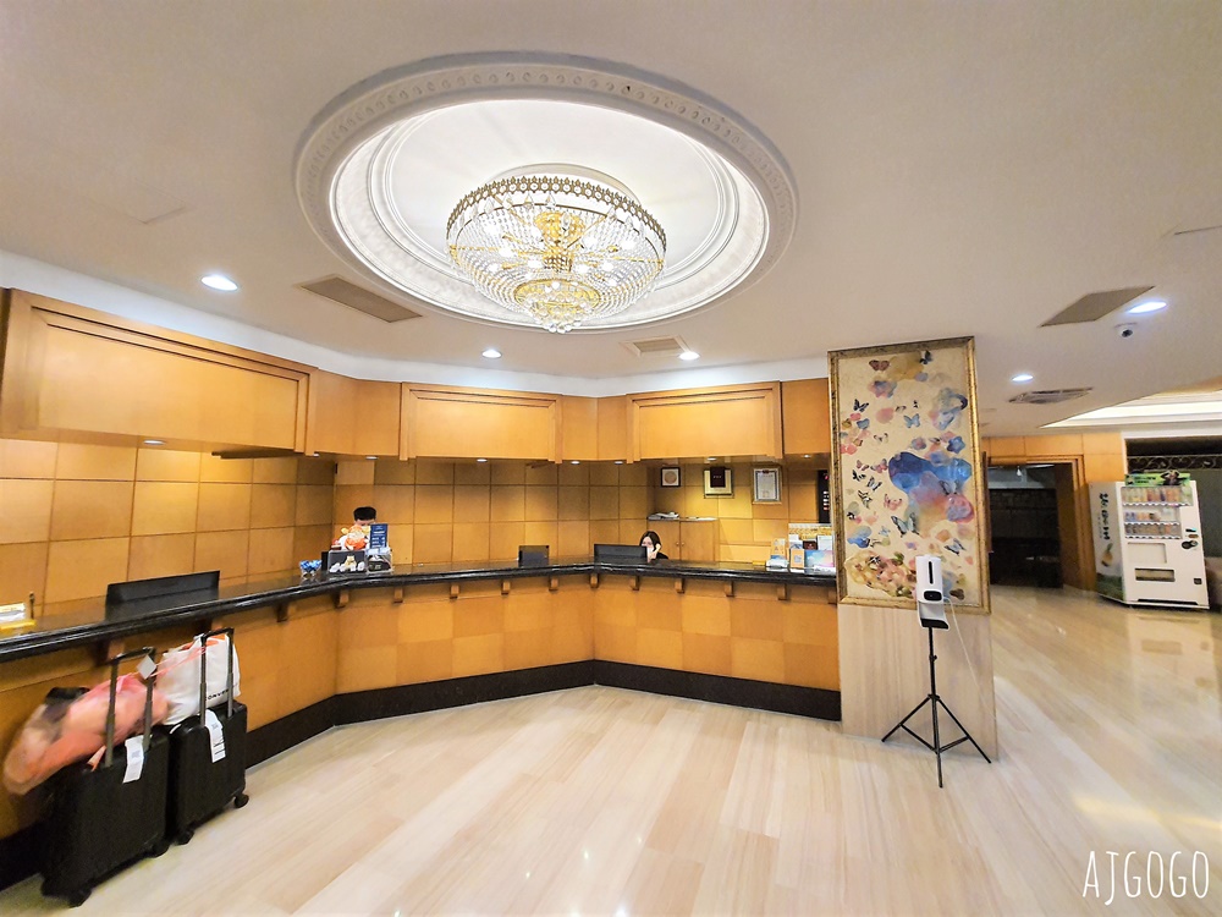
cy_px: 458
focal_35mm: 13
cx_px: 611
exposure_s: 1/60
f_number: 2.2
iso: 320
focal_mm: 1.74
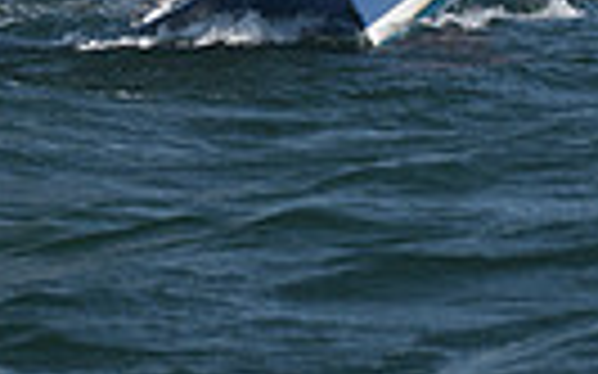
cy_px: -829
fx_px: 6500
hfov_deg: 5.3
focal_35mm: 399
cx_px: 56
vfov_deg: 3.2
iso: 250
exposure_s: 1/1000
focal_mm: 90
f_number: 5.6
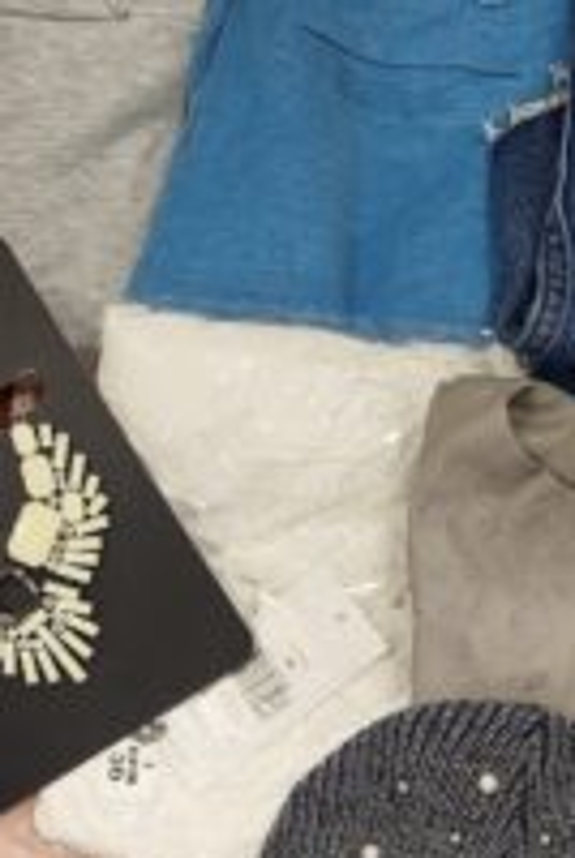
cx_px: 335
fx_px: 1289
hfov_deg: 25.1
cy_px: 712
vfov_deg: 35.4
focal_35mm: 54
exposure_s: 1/50
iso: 200
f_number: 1.8
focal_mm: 5.4
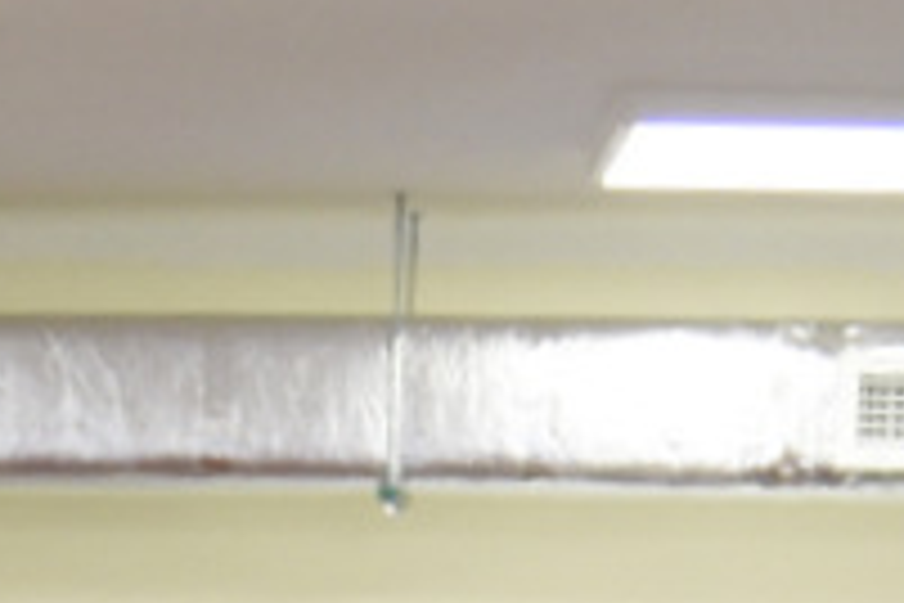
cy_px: 1575
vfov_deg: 4.7
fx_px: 7181
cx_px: 72
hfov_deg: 7.2
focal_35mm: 286
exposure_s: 1/80
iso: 640
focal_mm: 32
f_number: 2.8
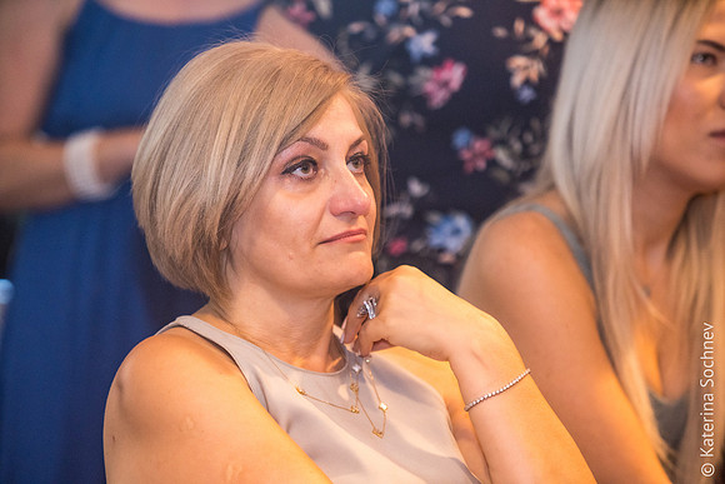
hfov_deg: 11.9
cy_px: 242
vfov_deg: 7.9
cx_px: 362
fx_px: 3485
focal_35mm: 173
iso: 3200
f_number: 3.2
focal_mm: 173
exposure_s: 1/200
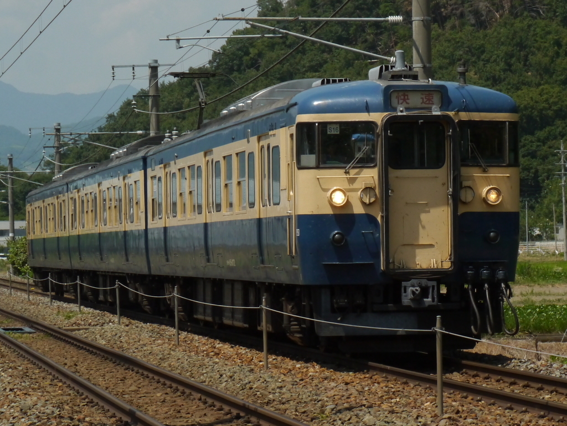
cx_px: 284
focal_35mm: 106
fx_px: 1736
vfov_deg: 14.0
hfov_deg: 18.5
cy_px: 213
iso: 800
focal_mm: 53
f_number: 11
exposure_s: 1/1300
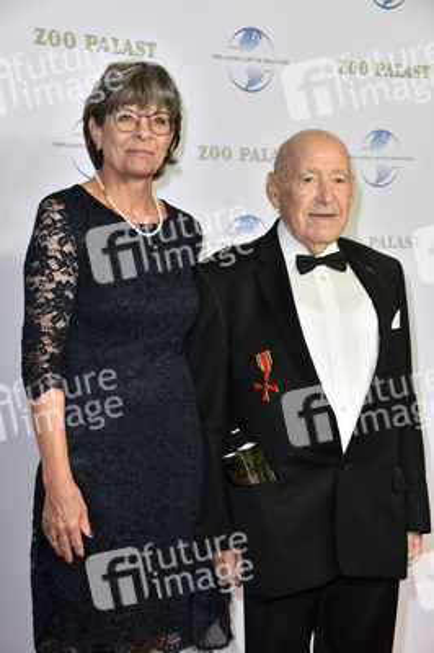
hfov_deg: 17.5
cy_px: 326
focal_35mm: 78
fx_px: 1413
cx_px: 217
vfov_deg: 26.0
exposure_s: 1/125
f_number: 6.3
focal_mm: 78
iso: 640
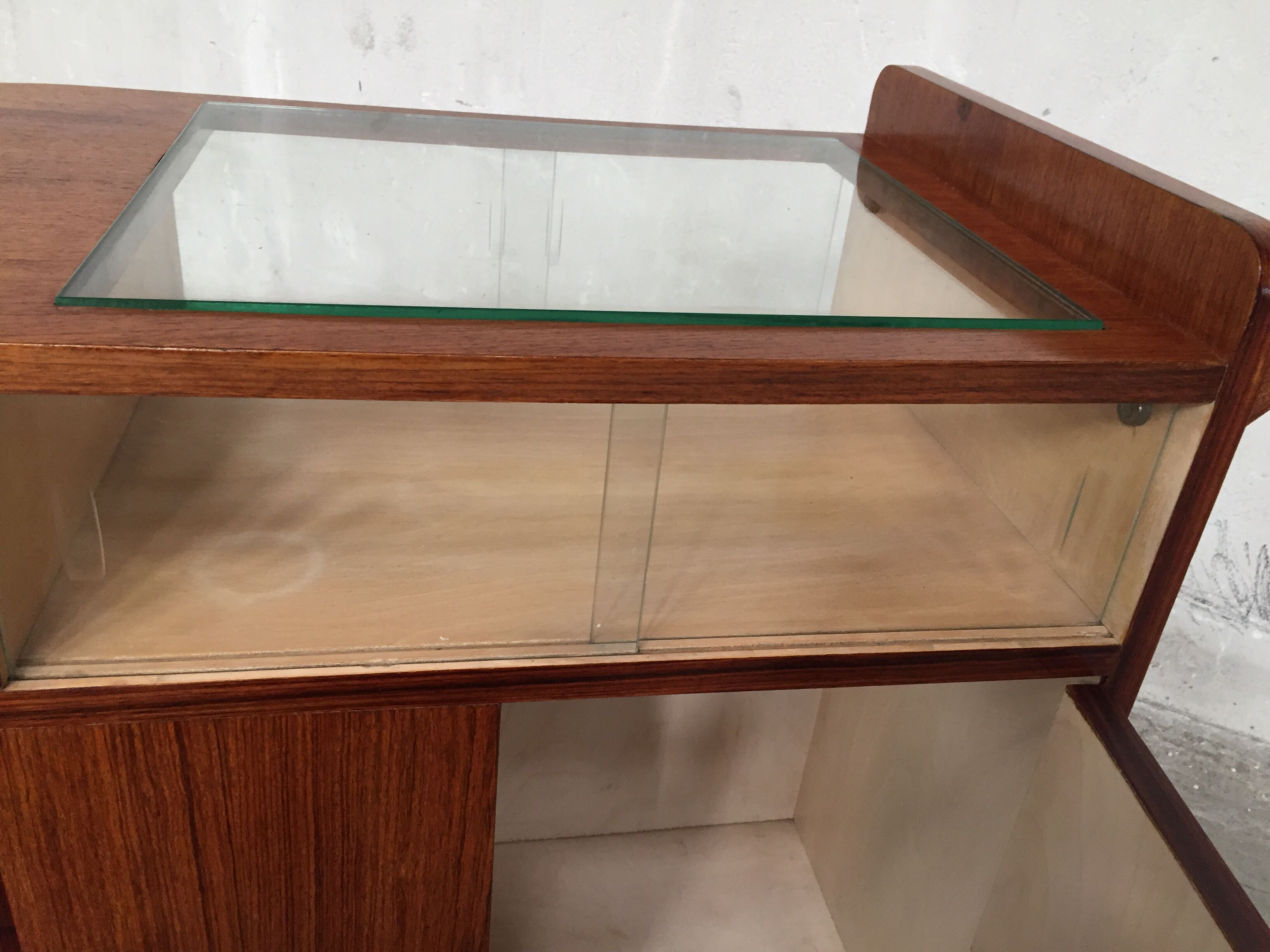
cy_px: 476
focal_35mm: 29
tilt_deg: -28.7
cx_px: 635
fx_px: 1064
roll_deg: -7.3
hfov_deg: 61.7
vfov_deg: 48.2
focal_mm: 4.15
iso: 64
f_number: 2.2
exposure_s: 1/33
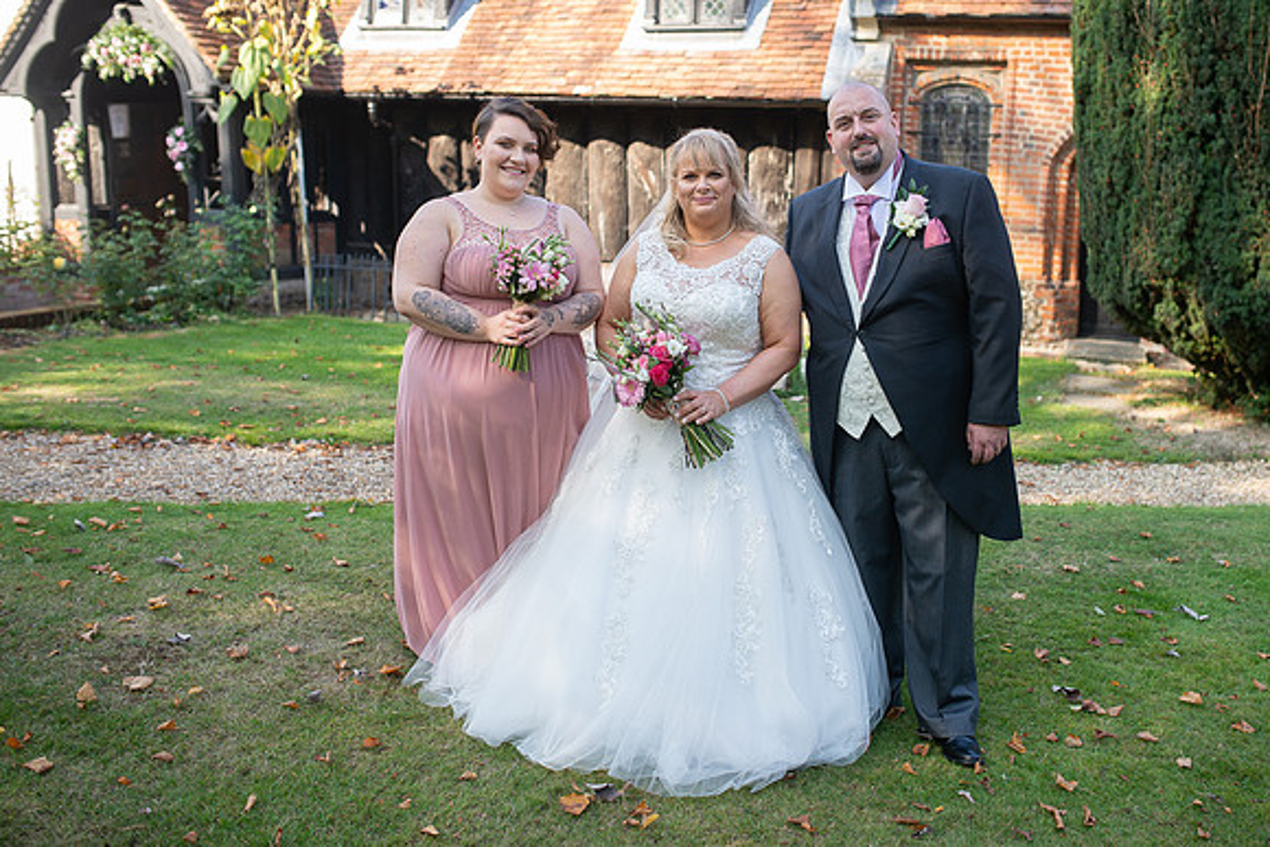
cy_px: 358
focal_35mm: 41
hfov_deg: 47.7
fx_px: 1429
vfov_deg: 33.0
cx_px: 736
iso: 100
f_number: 2.8
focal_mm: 35
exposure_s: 1/320
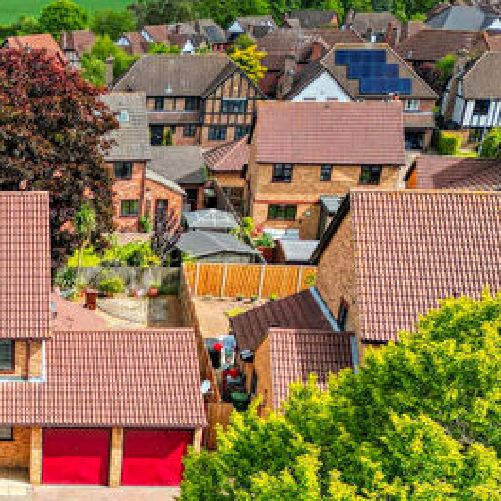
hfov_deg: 27.9
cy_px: 371
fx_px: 917
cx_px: -47
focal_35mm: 56
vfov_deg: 30.1
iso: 130
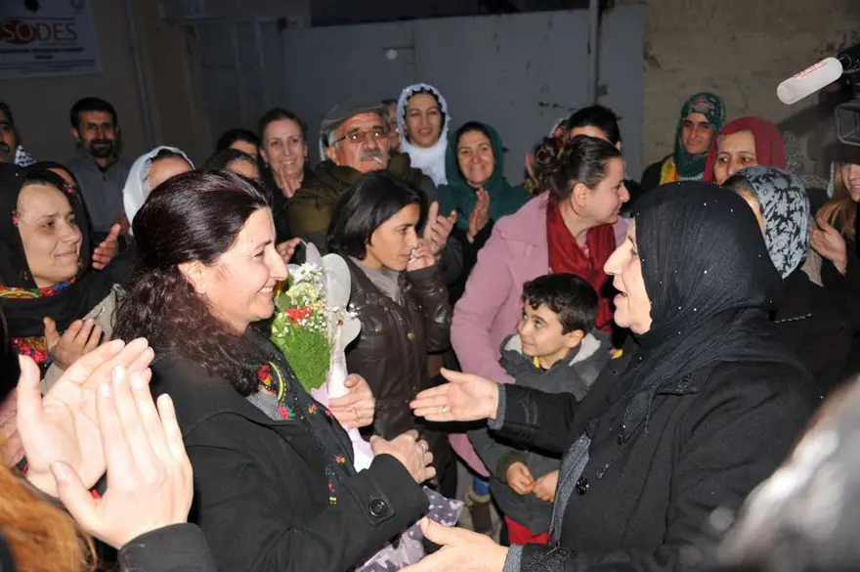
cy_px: 286
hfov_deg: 59.5
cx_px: 430
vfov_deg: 41.6
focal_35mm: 32
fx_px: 752
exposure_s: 1/60
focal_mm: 21
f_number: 3.8
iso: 250
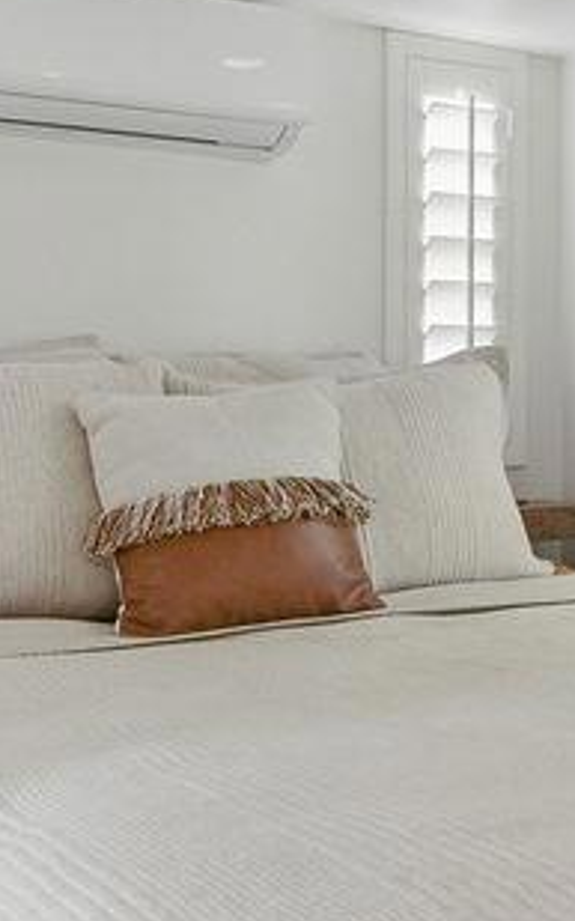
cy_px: 401
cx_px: 447
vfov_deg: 37.5
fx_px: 1355
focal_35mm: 54
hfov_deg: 23.7
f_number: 8
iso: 250
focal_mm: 16
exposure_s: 1/125
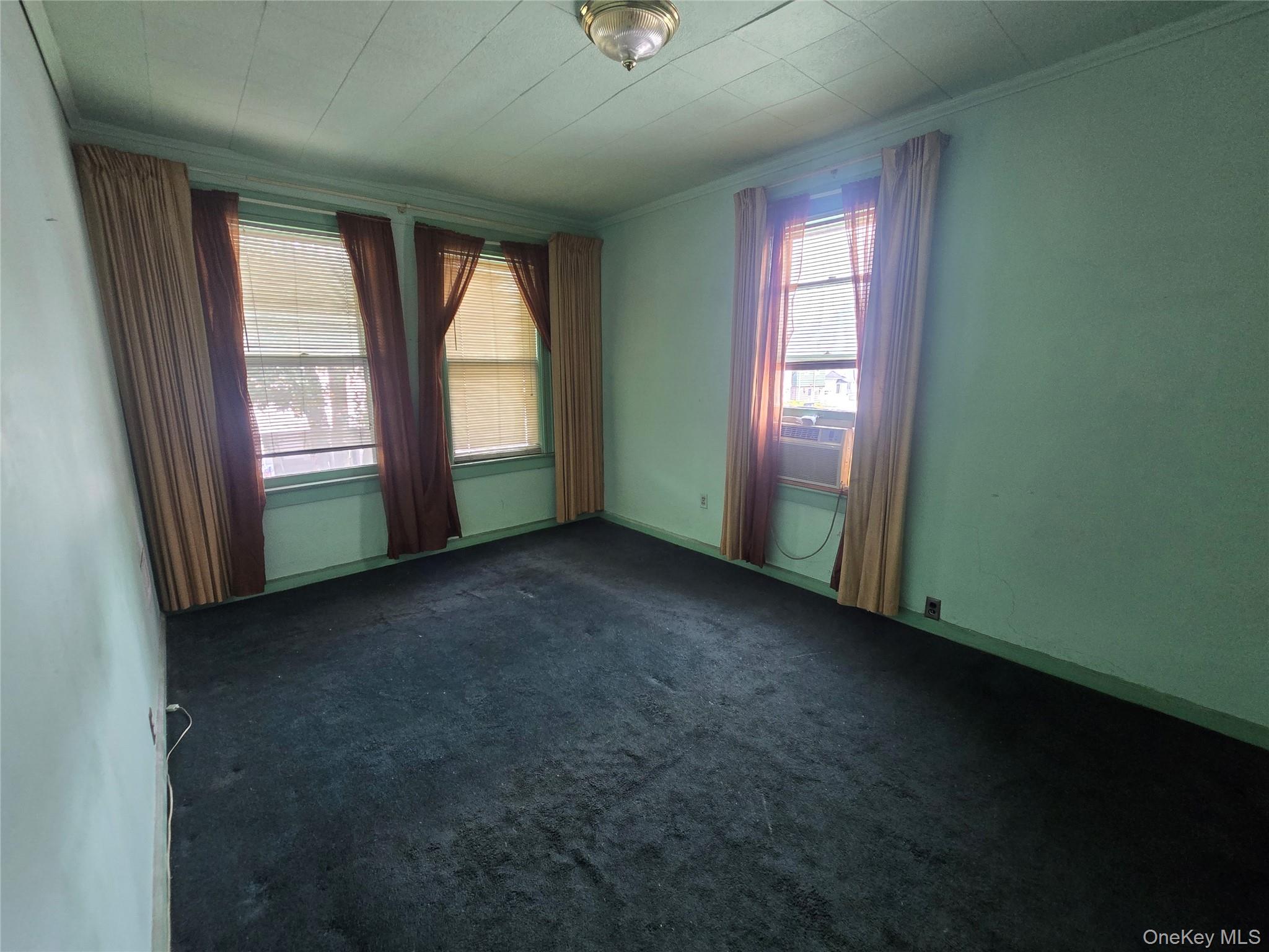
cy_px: 476
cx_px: 634
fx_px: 477
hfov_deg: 106.2
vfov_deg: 89.9
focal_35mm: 13
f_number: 2.2
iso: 320
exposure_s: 1/60
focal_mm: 2.2
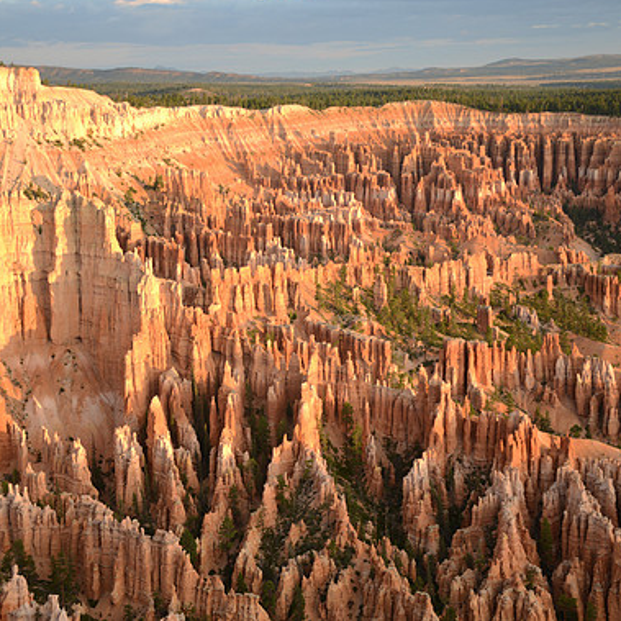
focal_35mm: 65
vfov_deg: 26.5
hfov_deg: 26.5
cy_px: 306
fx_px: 1319
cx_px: 306
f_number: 4.5
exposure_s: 1/30
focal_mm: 50
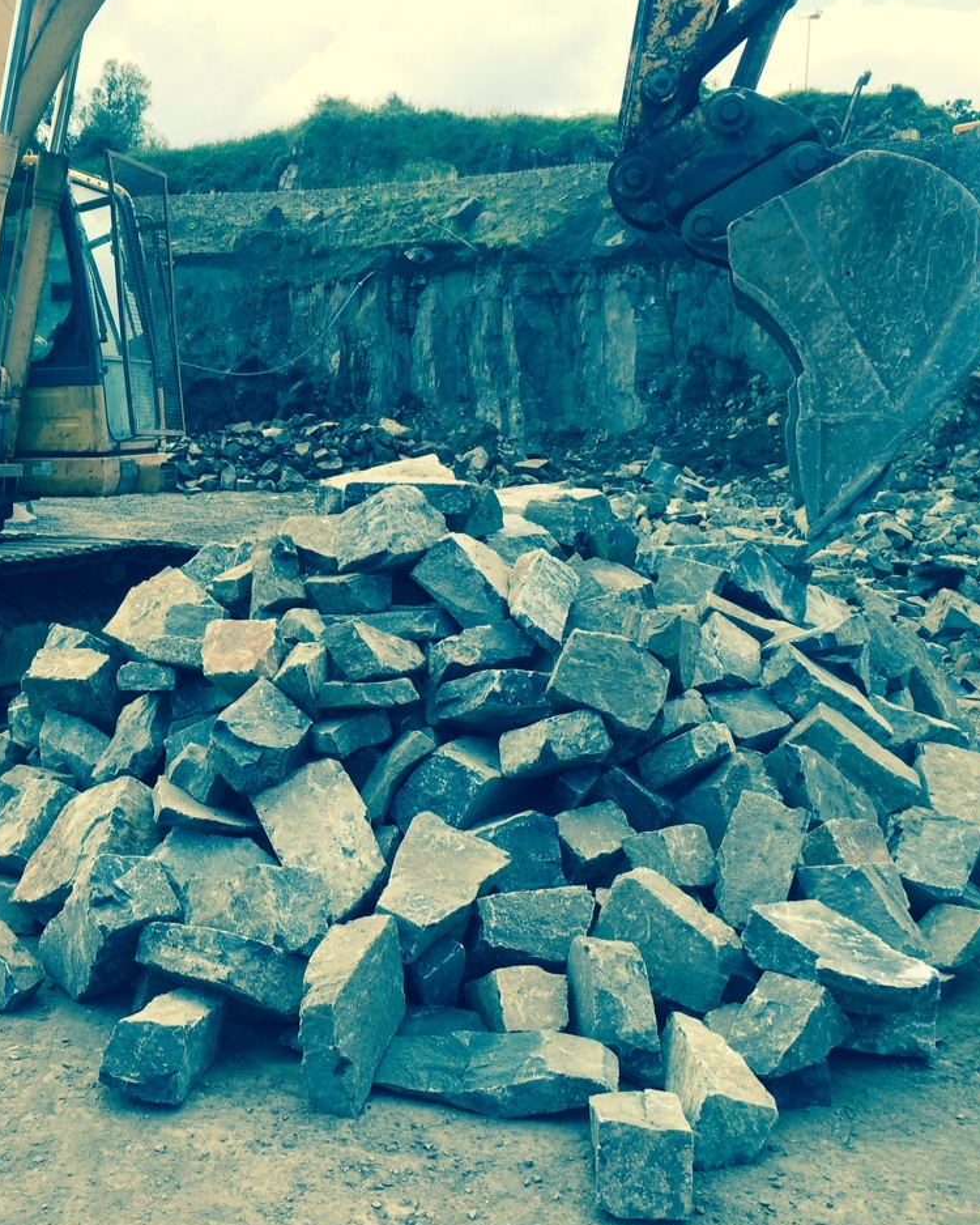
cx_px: 246
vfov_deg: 45.8
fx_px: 1450
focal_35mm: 40
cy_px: 607
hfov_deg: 36.5
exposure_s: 1/612
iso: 32
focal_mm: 4.12
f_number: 2.2
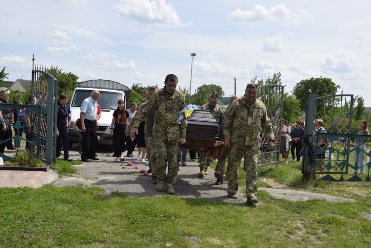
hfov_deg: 53.1
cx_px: 186
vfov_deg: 36.9
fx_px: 371
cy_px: 124
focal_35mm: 36
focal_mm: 24
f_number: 11
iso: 100
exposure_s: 1/200
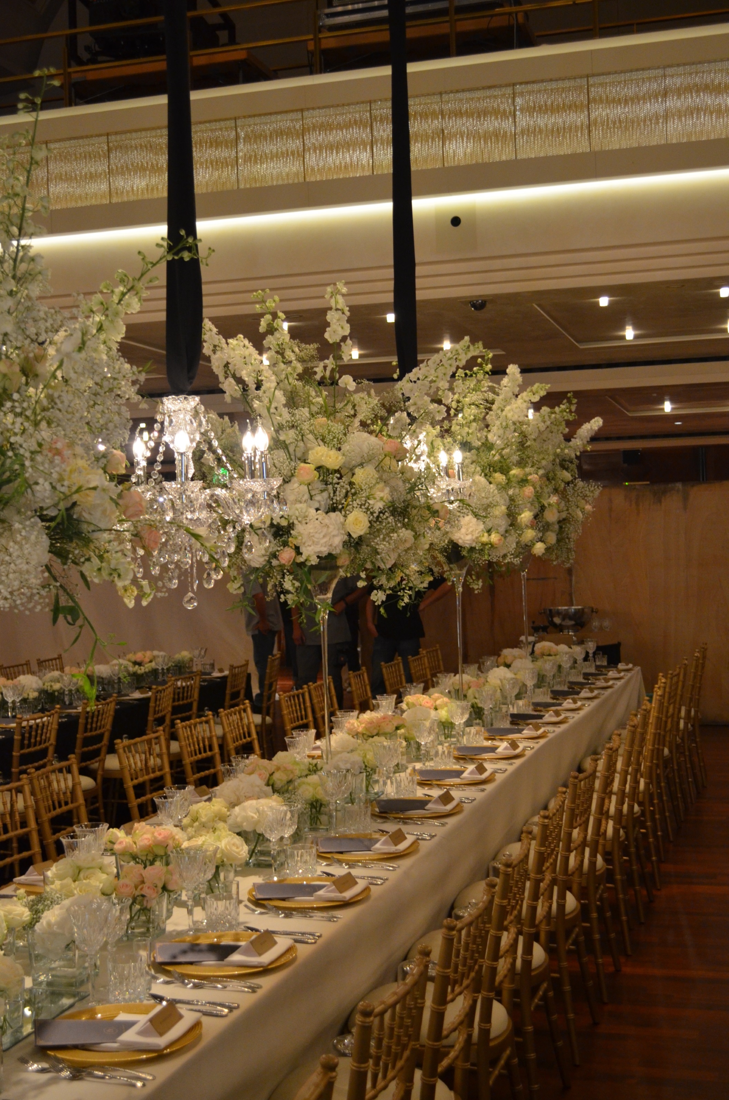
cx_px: 364
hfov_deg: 28.0
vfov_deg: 41.2
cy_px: 550
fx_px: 1464
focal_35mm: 48
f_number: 4.8
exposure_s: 1/30
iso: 1100
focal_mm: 32
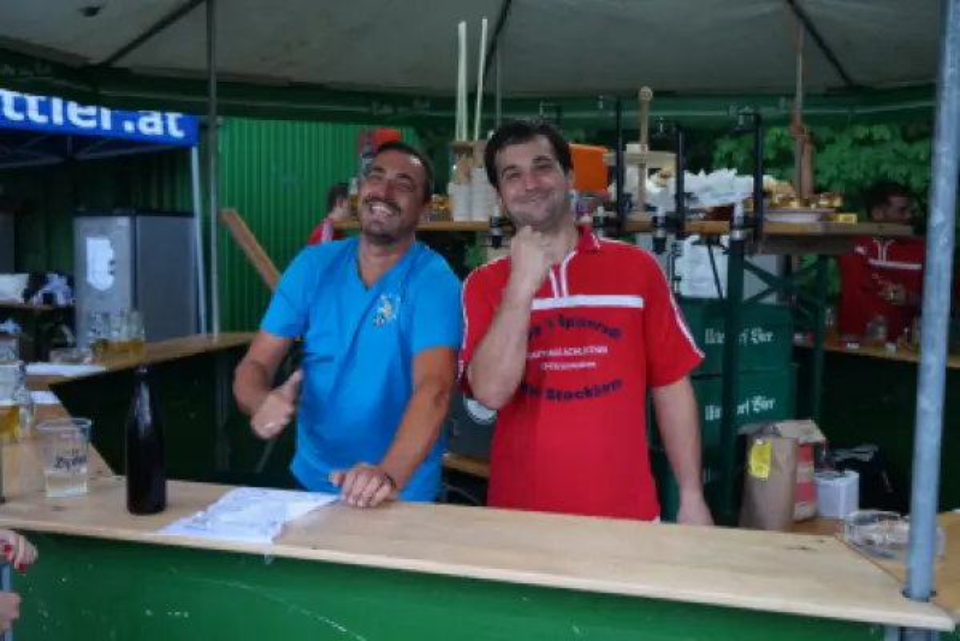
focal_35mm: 35
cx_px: 480
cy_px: 320
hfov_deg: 54.4
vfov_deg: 37.9
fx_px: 934
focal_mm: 35
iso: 1600
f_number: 4
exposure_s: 1/160
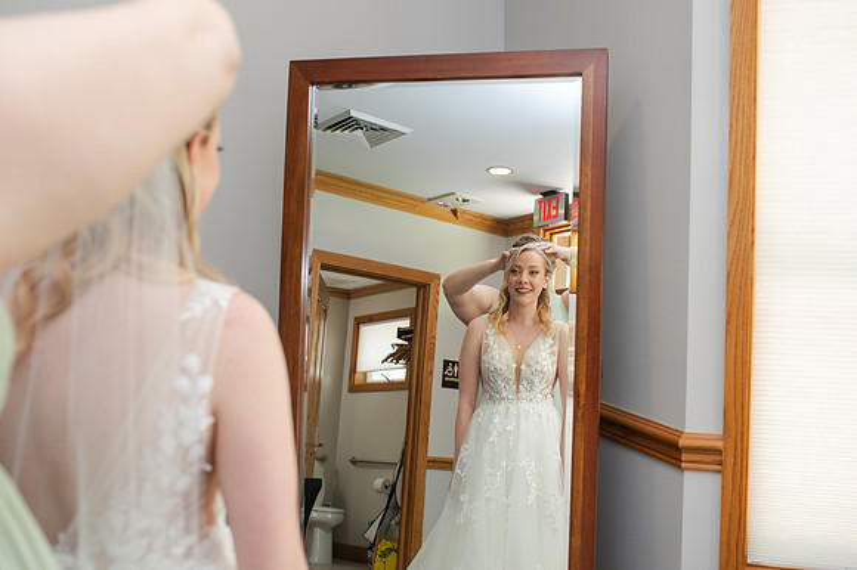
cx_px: 464
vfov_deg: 32.2
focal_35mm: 41
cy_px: 298
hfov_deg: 46.9
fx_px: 986
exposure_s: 1/200
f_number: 3.5
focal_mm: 35
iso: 800
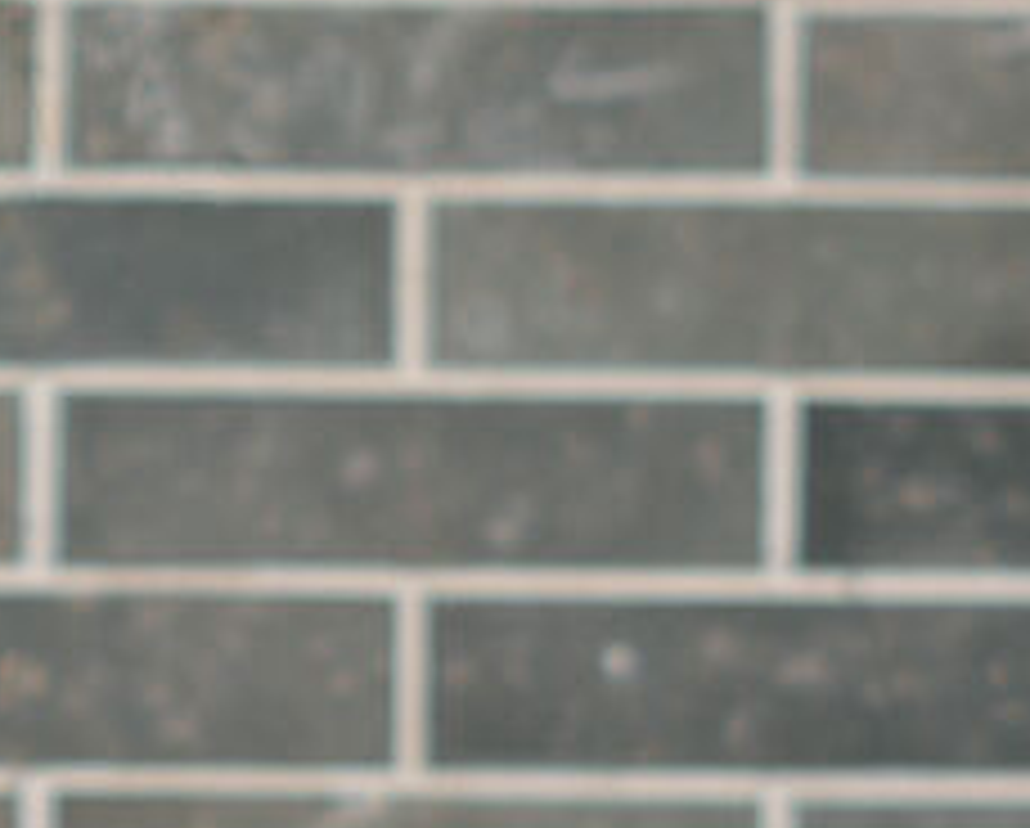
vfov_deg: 4.2
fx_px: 11237
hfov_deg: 5.1
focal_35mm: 368
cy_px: 52
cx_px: -1079
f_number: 2.5
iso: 125
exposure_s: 1/250
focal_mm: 50
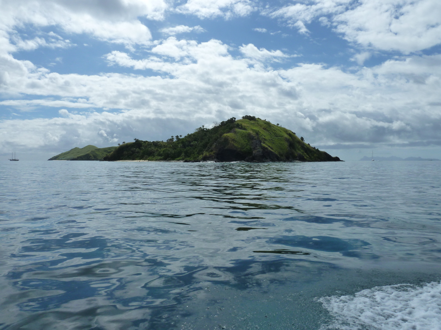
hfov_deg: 69.4
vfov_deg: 54.9
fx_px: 318
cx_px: 220
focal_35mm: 25
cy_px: 165
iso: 125
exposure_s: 1/800
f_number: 5.6
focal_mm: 4.1
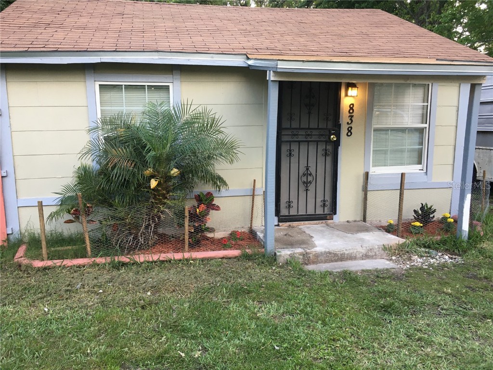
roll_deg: -0.2
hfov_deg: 61.7
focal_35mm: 29
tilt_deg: -8.3
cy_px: 185
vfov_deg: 48.2
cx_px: 246
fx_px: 413
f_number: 2.2
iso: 25
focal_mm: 4.15
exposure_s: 1/40
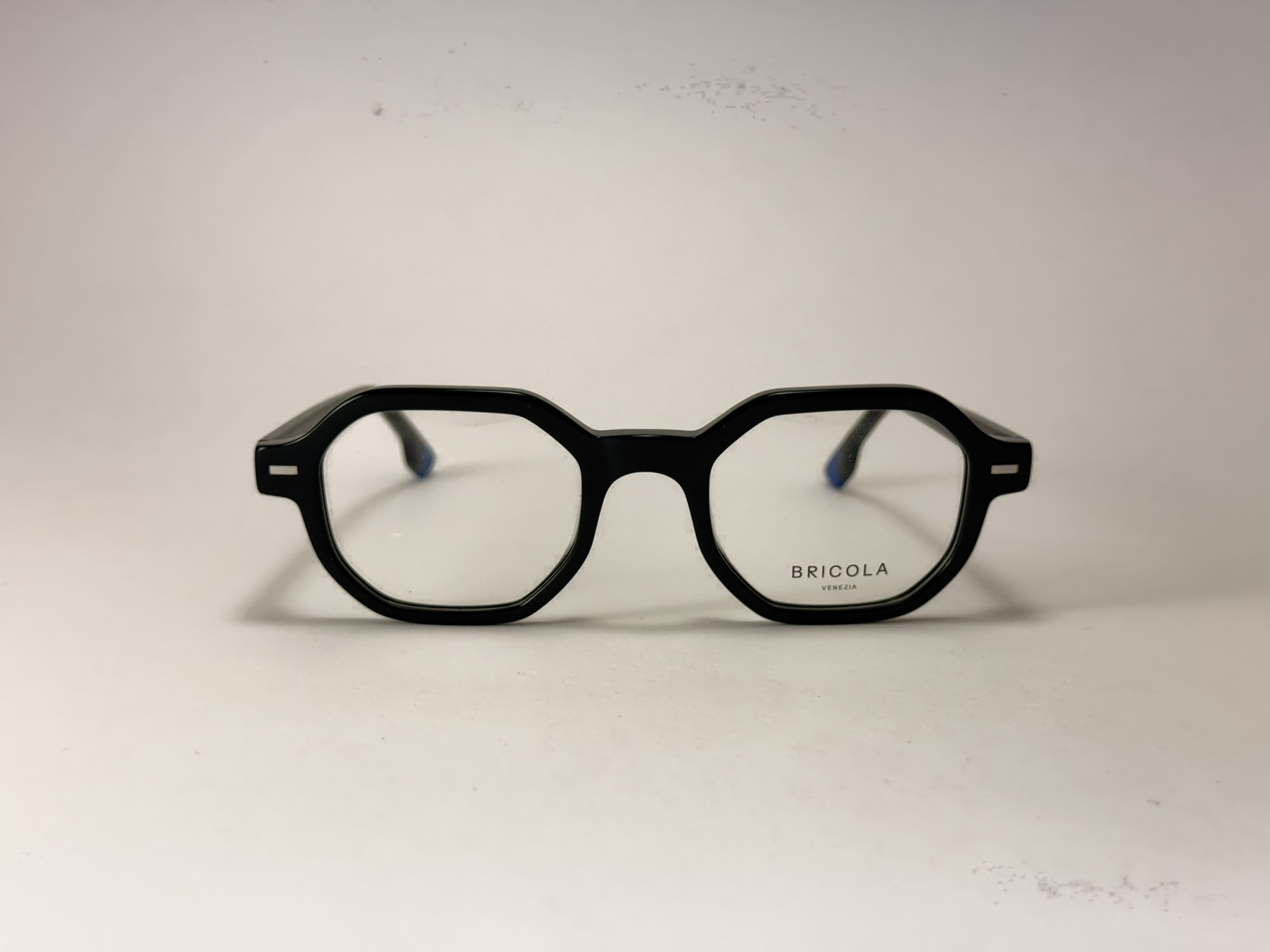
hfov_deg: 39.7
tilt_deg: -8.3
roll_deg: -0.6
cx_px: 635
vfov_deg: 30.3
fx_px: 1761
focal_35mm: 48
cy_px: 476
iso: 50
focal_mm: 6.76
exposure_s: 1/100
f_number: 1.78
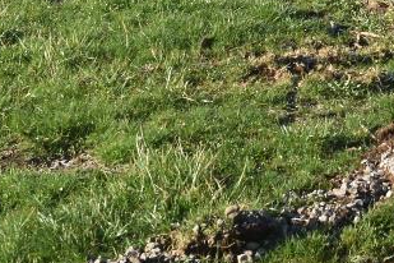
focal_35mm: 160
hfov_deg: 12.2
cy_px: -296
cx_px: 611
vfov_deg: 8.1
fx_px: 1751
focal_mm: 22
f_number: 9
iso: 200
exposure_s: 1/320
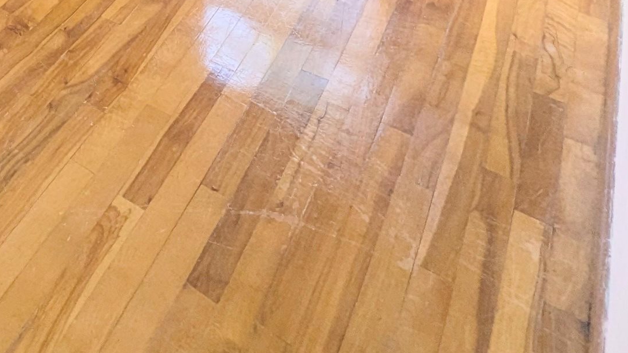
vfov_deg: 19.9
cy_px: -311
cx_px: -164
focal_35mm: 40
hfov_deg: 36.1
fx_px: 666
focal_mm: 1.95
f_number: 2.2
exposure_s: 1/133
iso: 48
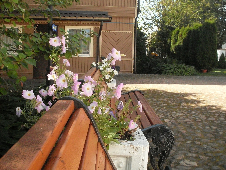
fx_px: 248
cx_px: 113
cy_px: 85
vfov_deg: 37.7
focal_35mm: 38
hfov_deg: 49.0
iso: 400
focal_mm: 6.3
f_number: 8.4
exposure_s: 1/250
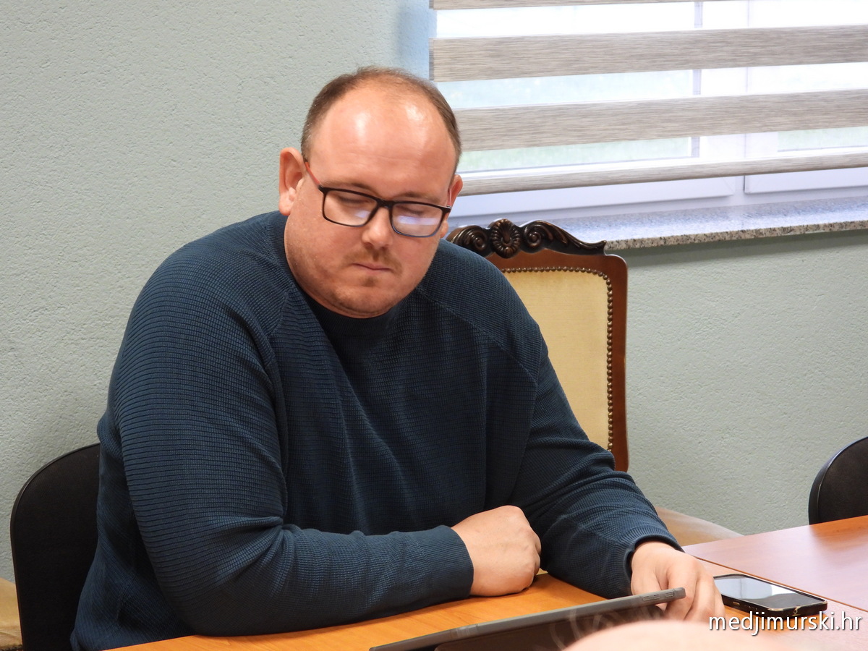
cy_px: 326
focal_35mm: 97
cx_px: 434
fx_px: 2432
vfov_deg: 15.2
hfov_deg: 20.2
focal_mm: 17.5
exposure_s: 1/20
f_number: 3.5
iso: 400
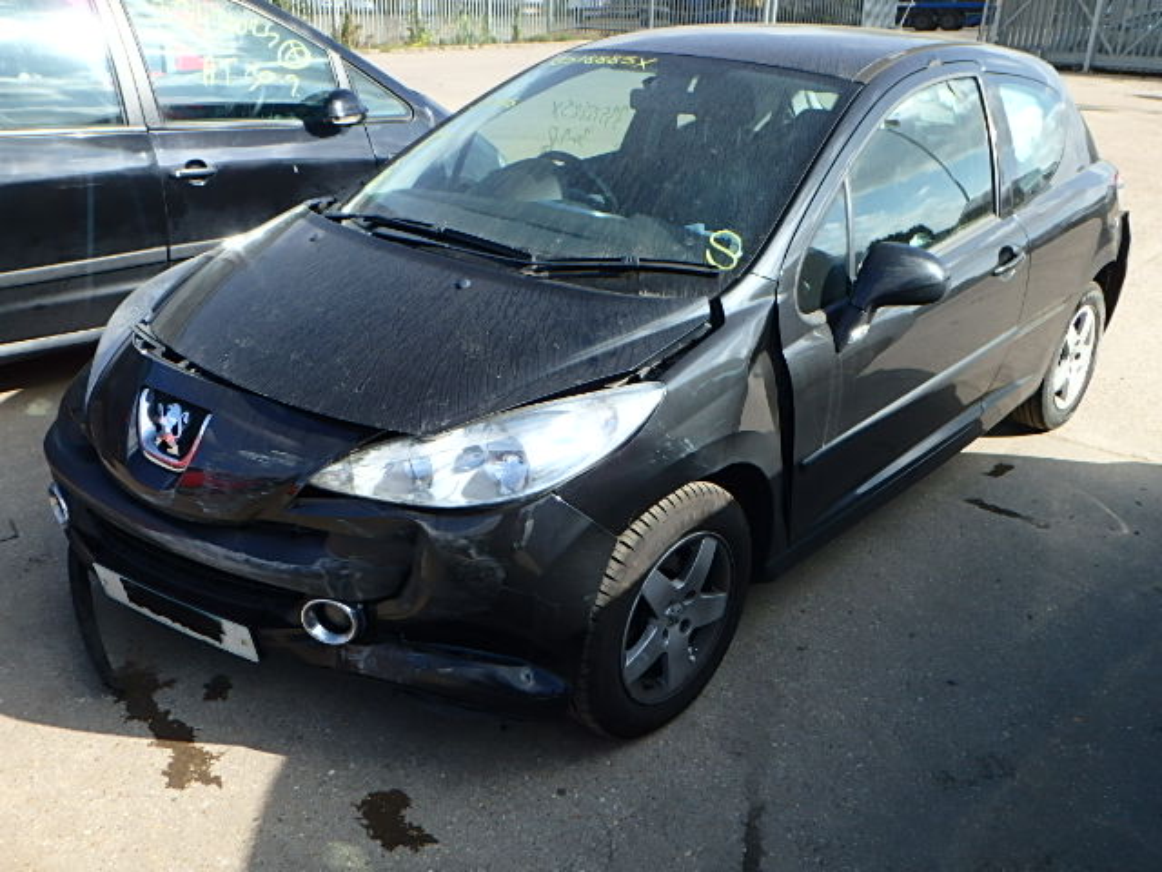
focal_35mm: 31
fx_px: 1041
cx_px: 581
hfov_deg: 58.4
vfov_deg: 45.4
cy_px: 436
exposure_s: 1/320
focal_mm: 5.6
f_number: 4.7
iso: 125
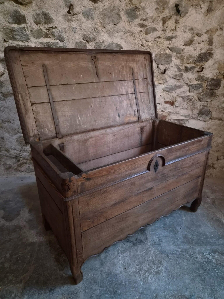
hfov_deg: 58.9
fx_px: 198
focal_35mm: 23
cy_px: 150
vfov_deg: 73.9
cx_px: 112
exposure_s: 1/50
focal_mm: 5.4
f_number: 1.8
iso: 1600
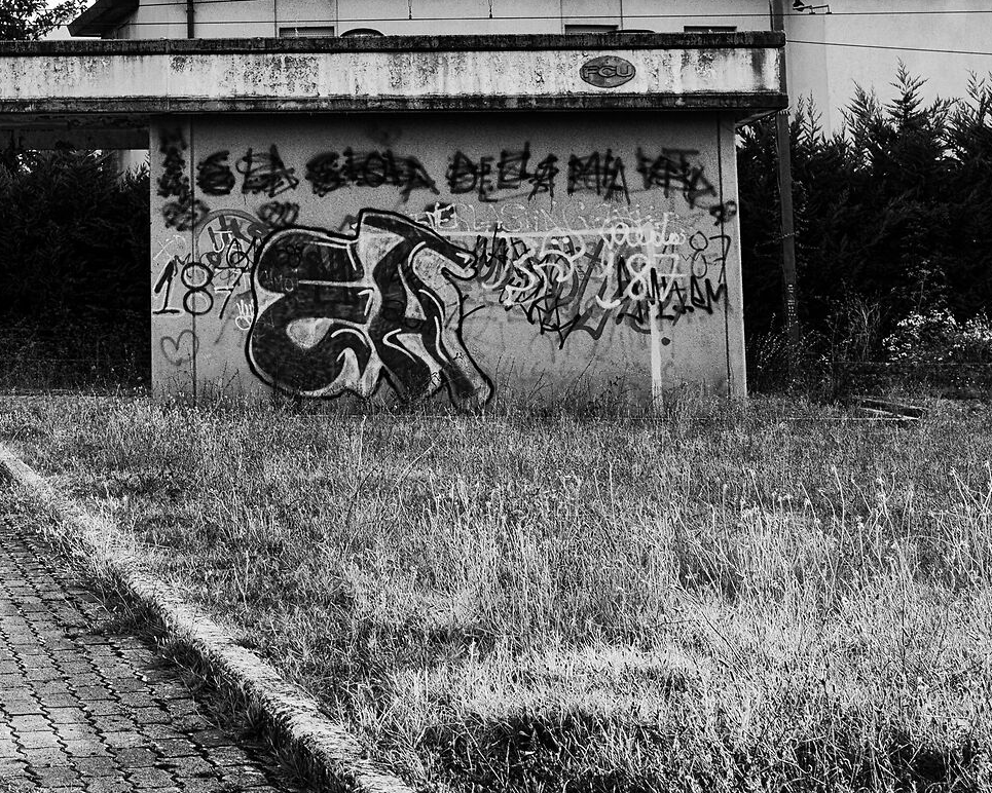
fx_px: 2261
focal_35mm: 77
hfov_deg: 23.6
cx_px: -30
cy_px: -21
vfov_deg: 19.3
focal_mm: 33
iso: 100
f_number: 8
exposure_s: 1/125
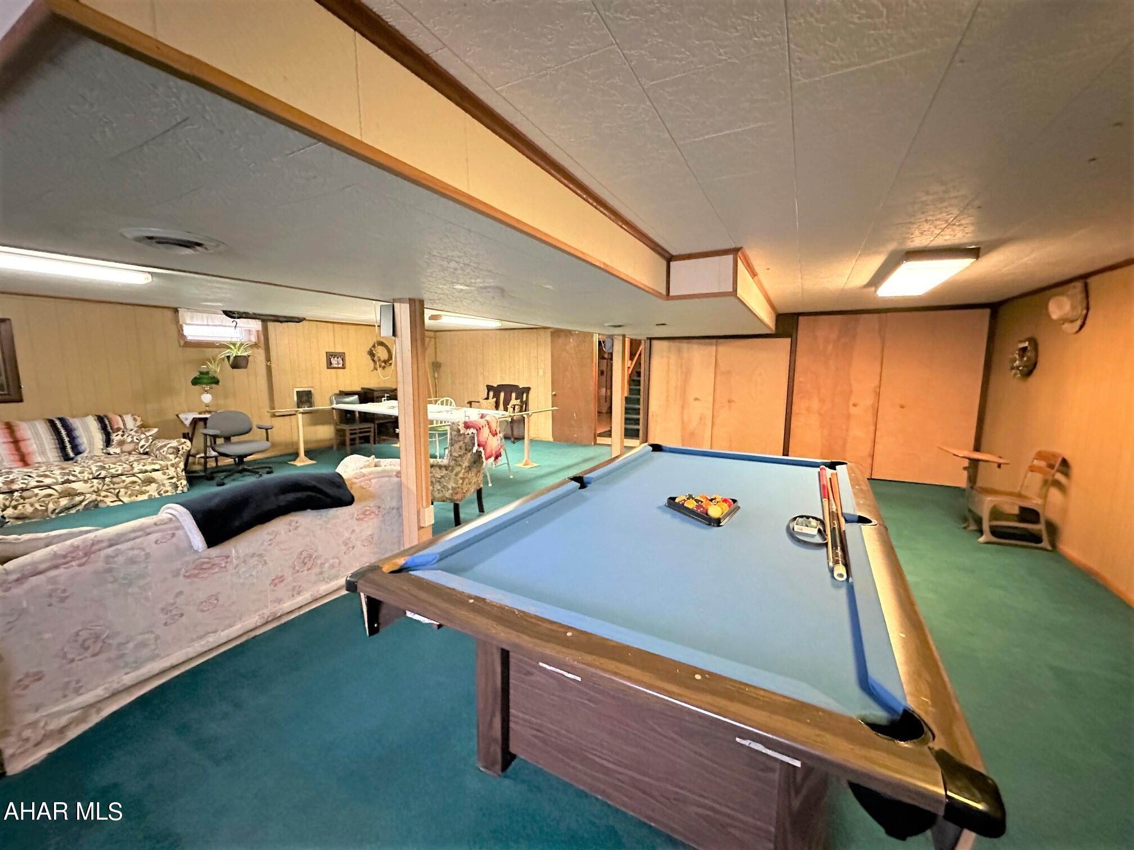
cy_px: 425
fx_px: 459
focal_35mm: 14
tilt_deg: -9.3
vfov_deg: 85.7
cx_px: 567
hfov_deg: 102.1
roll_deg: -0.7
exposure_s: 1/40
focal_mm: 2.22
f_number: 2.2
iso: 1250
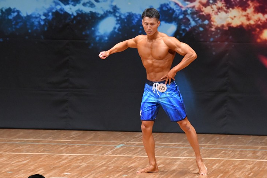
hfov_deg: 6.8
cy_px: 91
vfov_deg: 4.5
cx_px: 141
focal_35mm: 305
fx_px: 2261
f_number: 5.6
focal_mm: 190
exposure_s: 1/400
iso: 8000
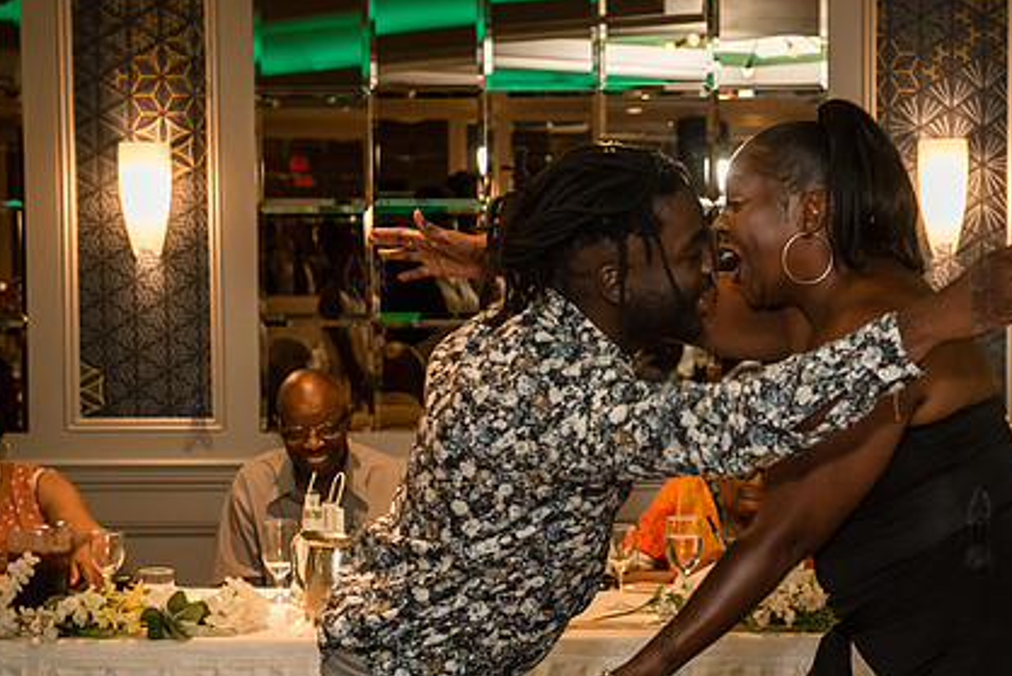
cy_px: 400
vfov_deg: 14.4
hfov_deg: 21.3
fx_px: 2671
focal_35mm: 95
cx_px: 704
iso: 1600
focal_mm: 52
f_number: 3.5
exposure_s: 1/160
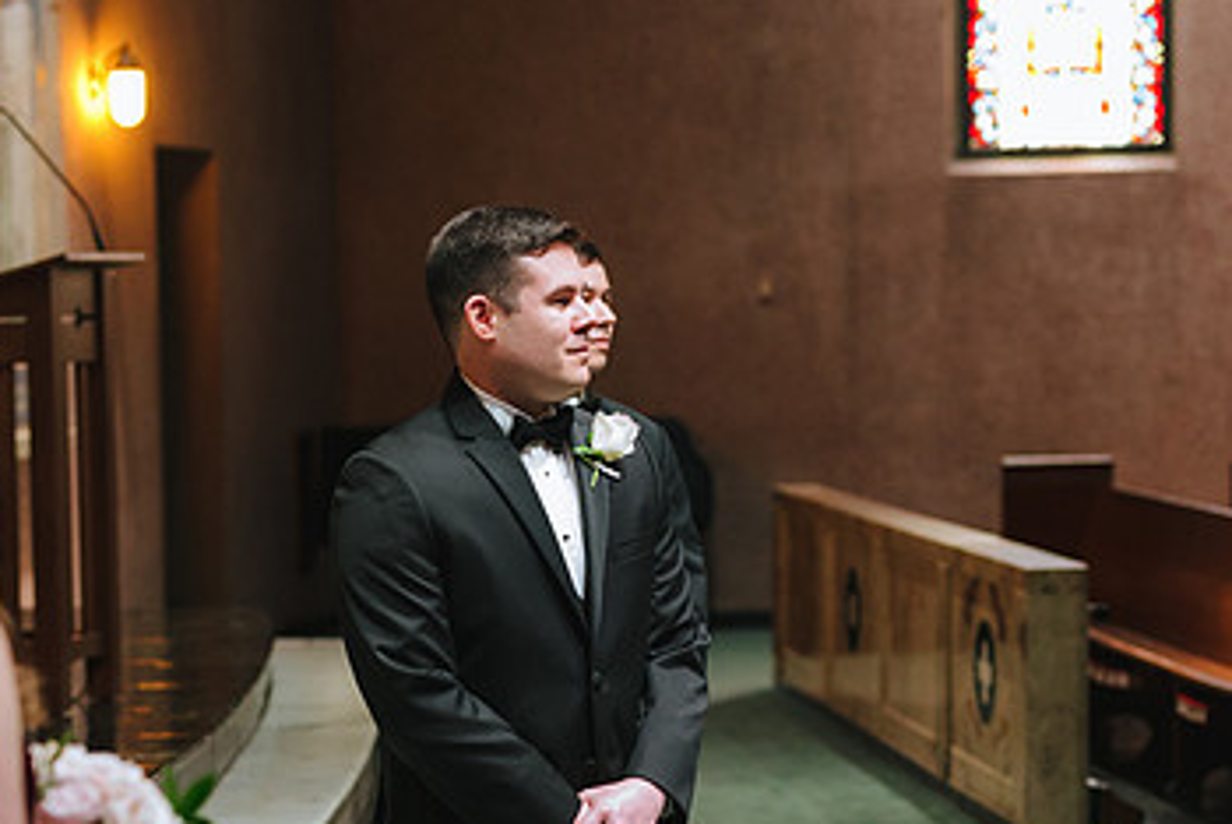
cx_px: 377
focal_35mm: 116
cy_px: 657
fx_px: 3973
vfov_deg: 11.8
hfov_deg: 17.6
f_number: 2.8
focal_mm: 70
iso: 4000
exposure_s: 1/160
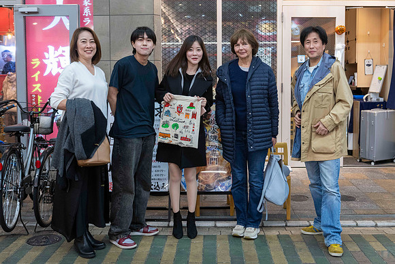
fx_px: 449
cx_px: 221
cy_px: 105
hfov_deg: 47.4
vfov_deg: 32.6
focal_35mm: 41
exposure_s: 1/60
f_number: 4.5
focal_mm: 32
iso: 1000
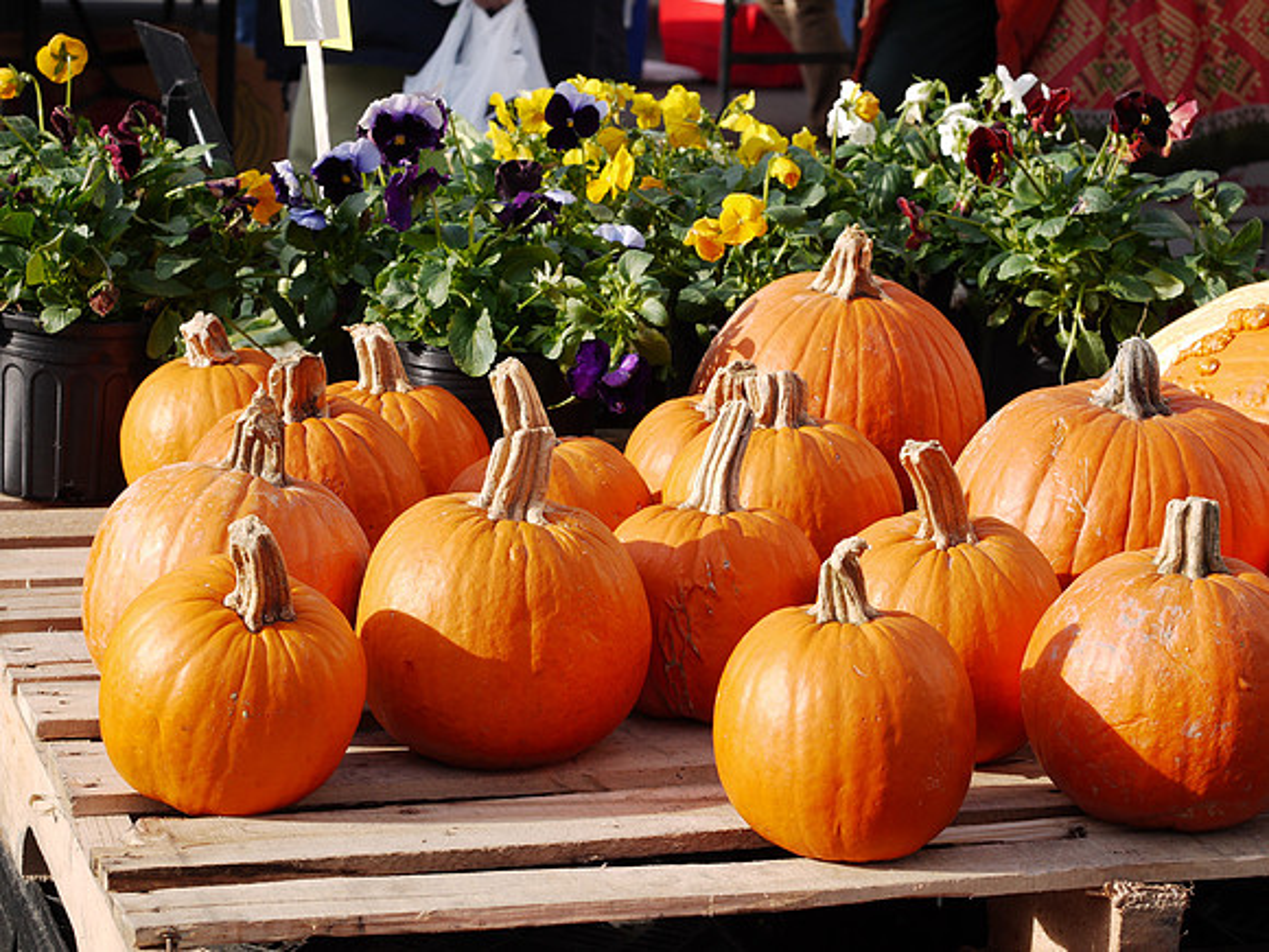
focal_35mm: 90
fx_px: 3299
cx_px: 634
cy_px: 476
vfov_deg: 16.4
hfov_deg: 21.8
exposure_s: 1/125
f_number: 8
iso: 100
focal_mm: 45
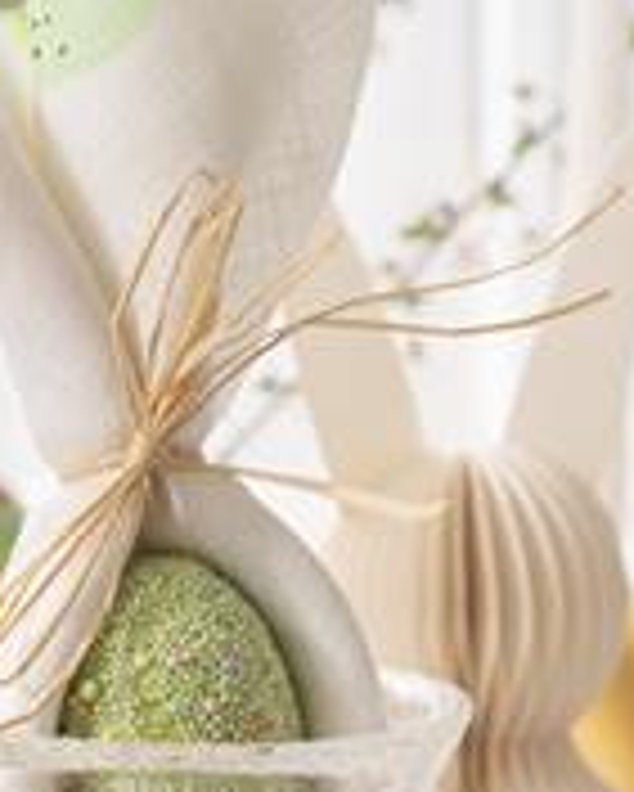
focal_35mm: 160
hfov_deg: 9.6
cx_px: 135
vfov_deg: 12.0
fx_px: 3750
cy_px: 554
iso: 100
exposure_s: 1/160
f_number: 9
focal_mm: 50
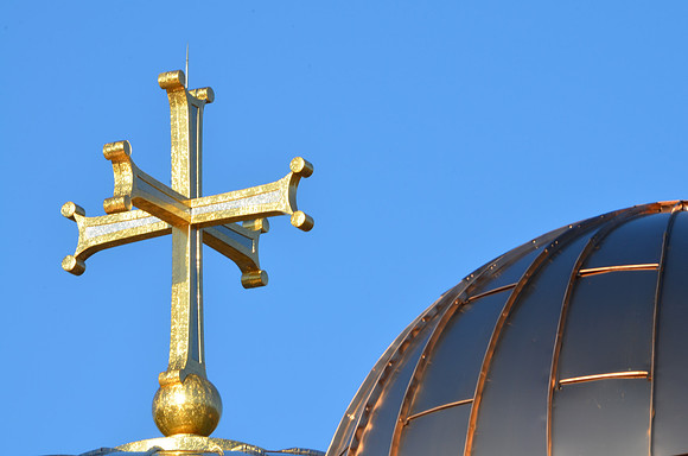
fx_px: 7723
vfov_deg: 3.4
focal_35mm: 405
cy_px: 228
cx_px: 344
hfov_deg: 5.1
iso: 125
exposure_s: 1/30
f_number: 25
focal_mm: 270
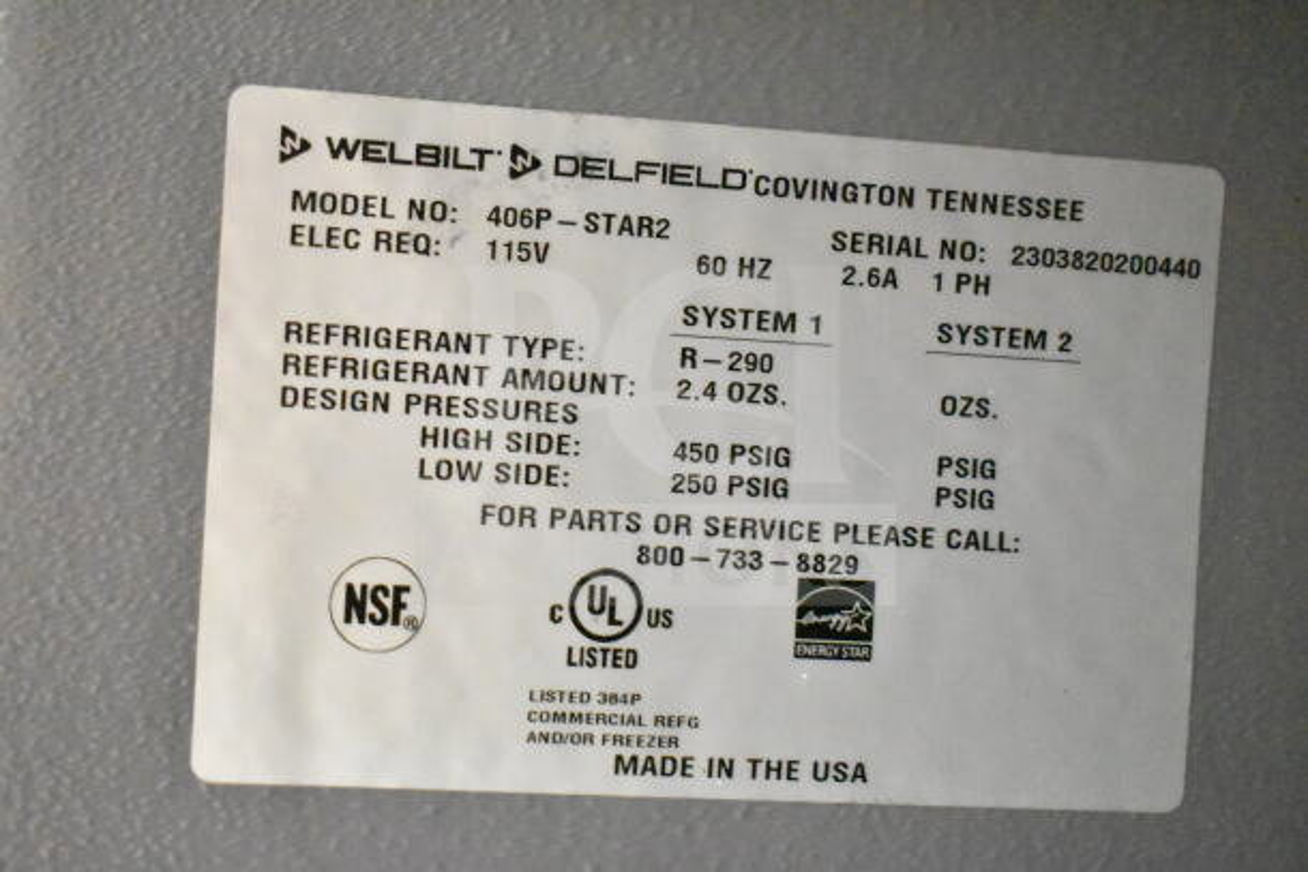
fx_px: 1908
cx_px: 654
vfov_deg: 25.8
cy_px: 436
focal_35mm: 52
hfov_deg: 37.8
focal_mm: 35
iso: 25600
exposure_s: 1/60
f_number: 4.5
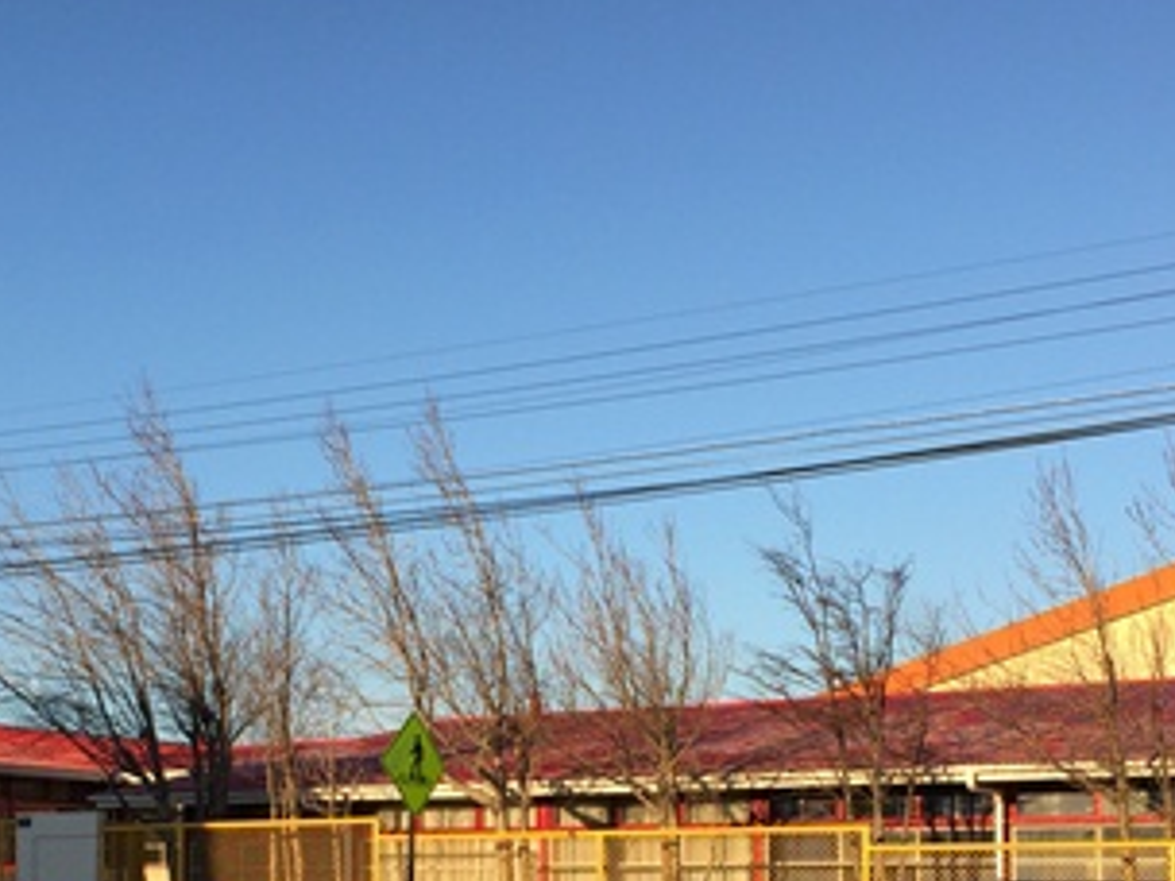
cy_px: 792
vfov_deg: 23.4
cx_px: 468
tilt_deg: +1.7
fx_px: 2071
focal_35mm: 61
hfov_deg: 31.6
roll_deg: +0.0
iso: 32
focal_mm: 4.15
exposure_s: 1/807
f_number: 2.2
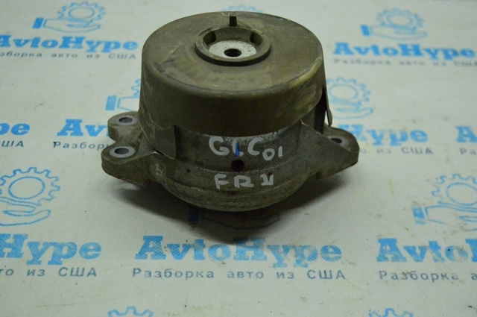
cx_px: 238
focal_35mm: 57
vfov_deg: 23.7
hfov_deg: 35.1
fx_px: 754
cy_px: 158
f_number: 4.8
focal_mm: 38
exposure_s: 1/1000
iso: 6400
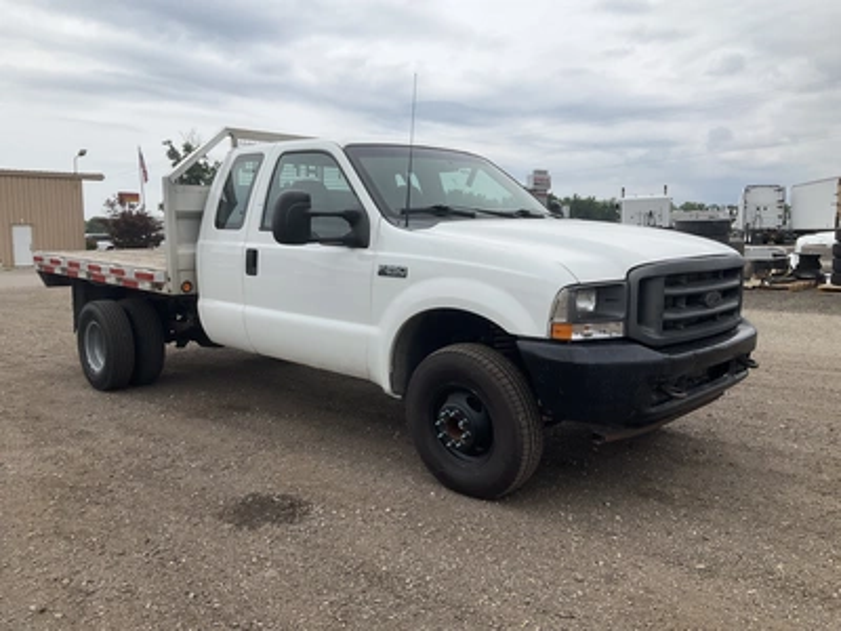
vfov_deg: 48.2
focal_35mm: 29
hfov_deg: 61.7
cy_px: 316
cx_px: 420
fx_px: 705
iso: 25
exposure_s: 1/1279
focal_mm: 3
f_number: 1.8
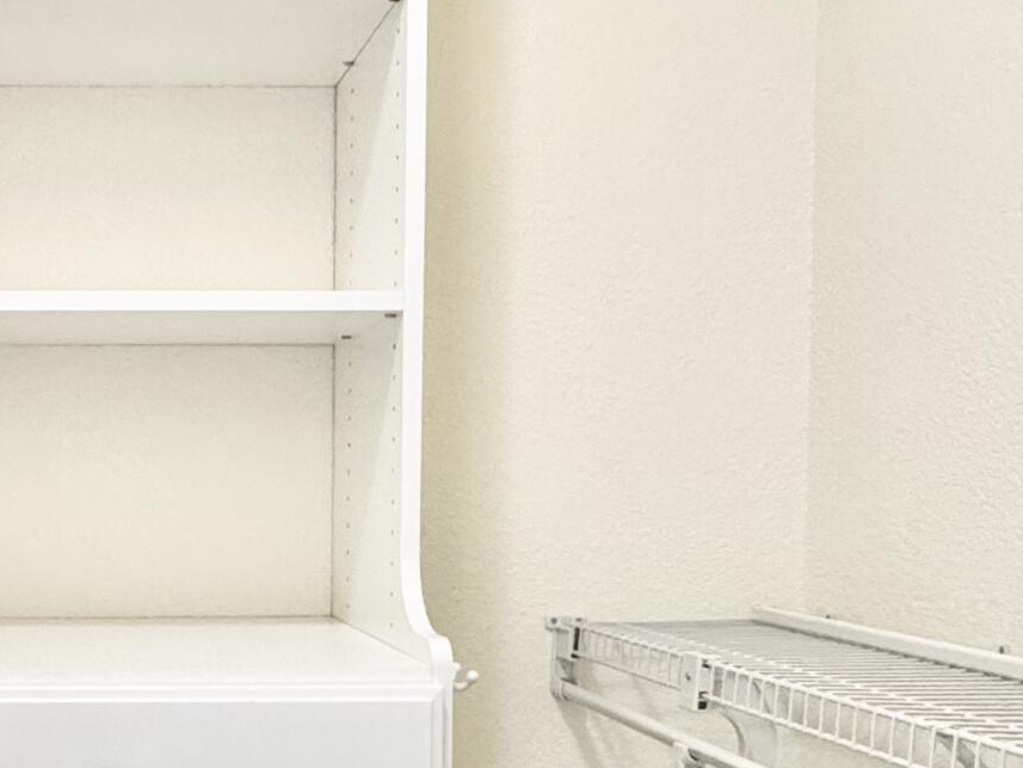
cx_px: 80
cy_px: 553
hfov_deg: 36.2
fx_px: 1448
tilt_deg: -3.5
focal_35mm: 49
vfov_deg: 29.3
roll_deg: -0.5
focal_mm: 2.22
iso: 250
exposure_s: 1/120
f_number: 2.2
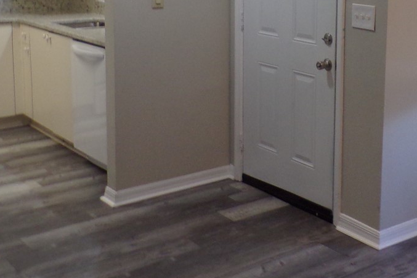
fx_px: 683
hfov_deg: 32.0
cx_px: 387
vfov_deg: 22.3
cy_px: 14
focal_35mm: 59
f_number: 3
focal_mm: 4.3
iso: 177
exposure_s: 1/34
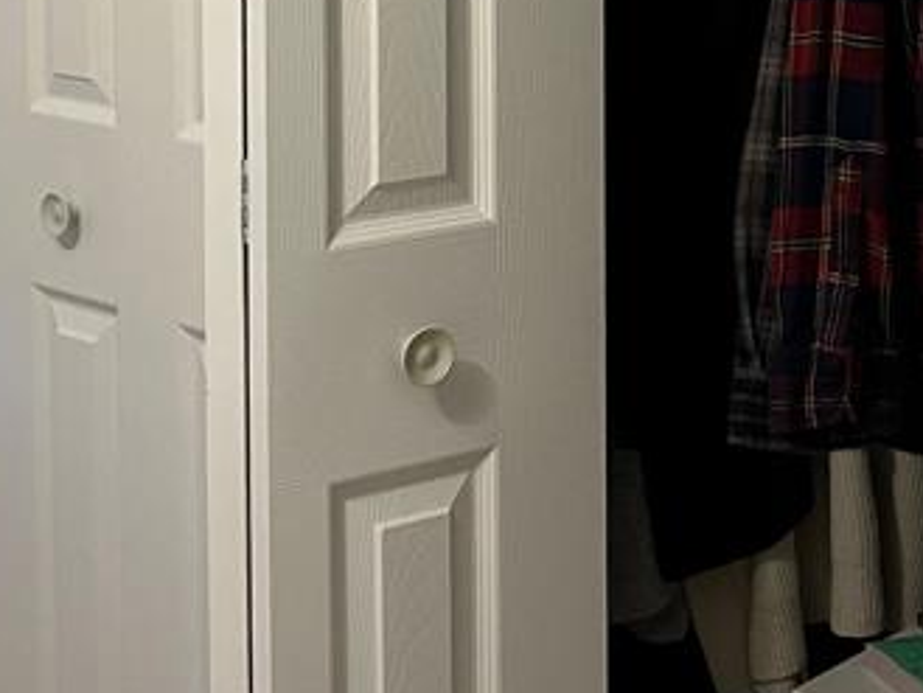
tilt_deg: -2.7
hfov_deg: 24.0
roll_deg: +0.3
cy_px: -132
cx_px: 637
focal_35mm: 81
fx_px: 2161
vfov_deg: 17.4
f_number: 1.5
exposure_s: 1/60
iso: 200
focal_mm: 5.7
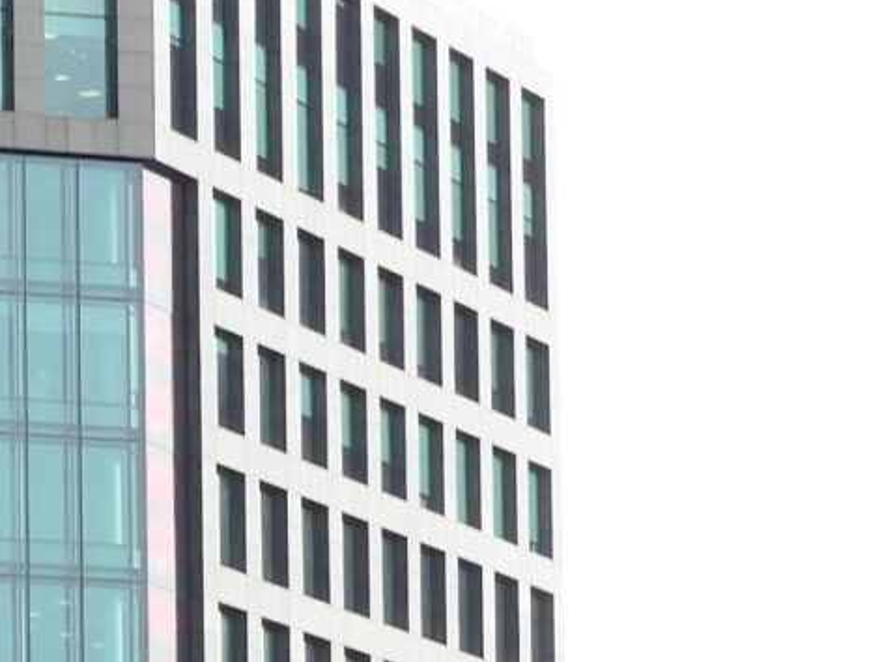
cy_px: 739
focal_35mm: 298
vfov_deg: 5.0
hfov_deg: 6.5
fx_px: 7593
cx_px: -493
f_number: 4.5
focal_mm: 9.8
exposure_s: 1/200
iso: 100
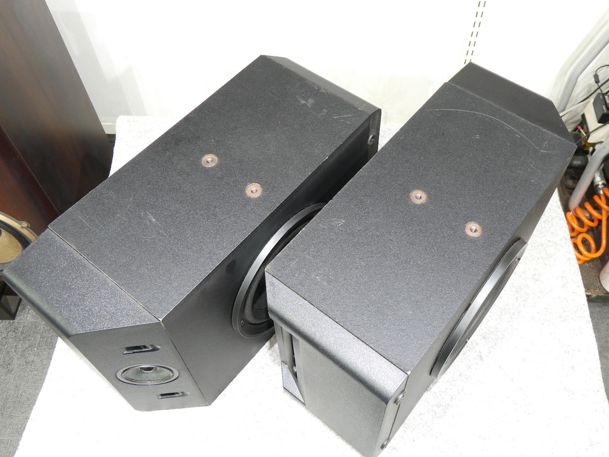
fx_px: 581
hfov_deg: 55.4
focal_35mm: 33
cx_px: 304
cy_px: 228
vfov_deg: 42.9
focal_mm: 5.8
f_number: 3.6
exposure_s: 1/4
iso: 200
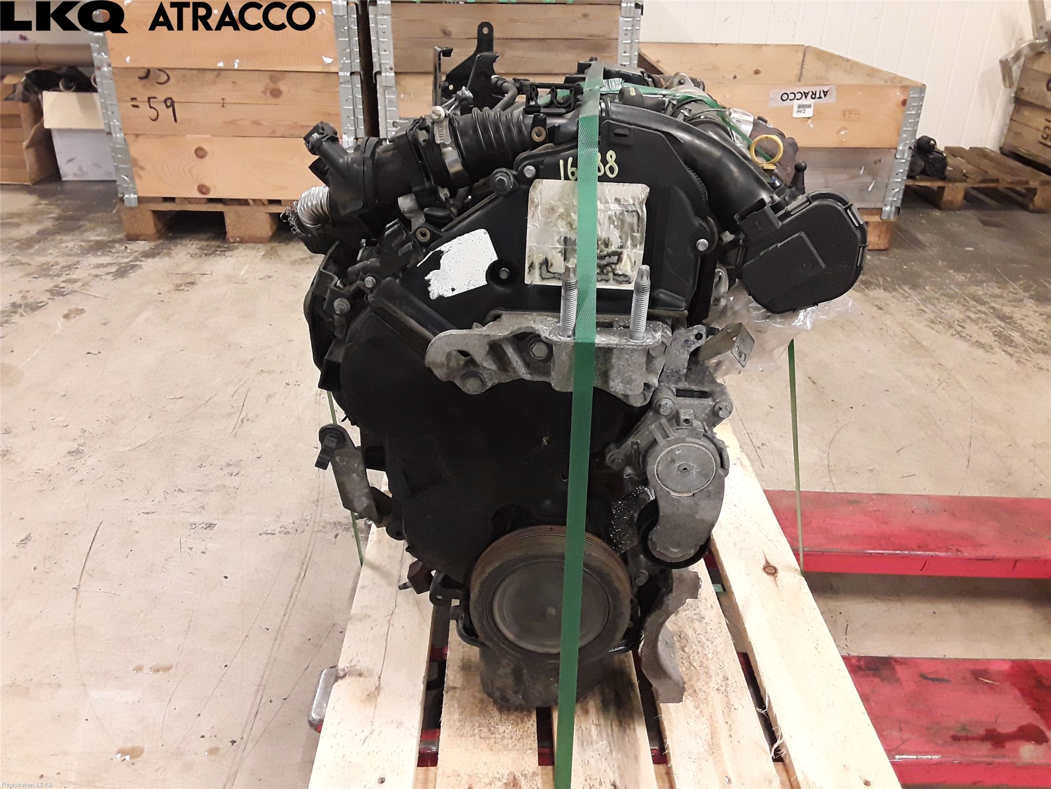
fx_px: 850
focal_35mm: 28
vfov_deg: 49.7
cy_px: 394
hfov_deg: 63.4
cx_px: 526
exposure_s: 1/50
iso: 200
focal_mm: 2.91
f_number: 1.9
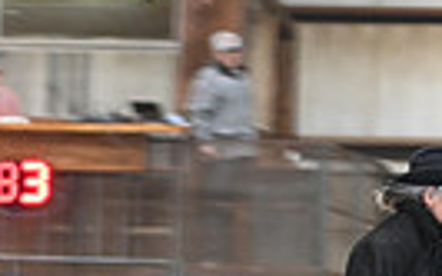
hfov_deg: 4.2
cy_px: 570
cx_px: 435
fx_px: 5996
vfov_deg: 2.6
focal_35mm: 498
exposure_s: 1/250
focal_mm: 112
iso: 2500
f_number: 2.8
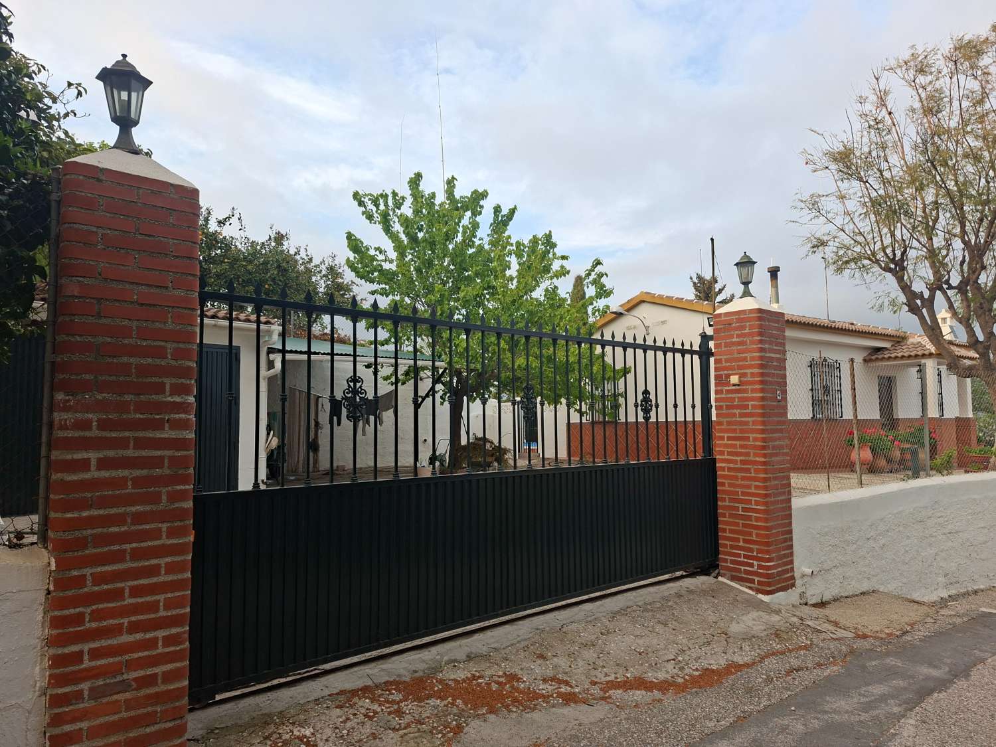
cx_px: 498
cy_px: 374
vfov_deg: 58.9
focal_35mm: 23
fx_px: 662
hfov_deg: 73.9
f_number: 1.8
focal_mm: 5.54
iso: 50
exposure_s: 1/436
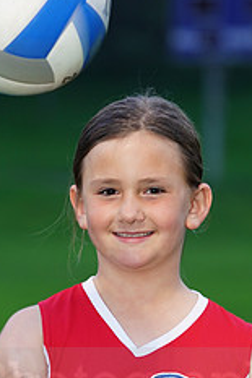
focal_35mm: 470
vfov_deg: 4.4
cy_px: 370
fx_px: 4942
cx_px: 94
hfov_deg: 2.9
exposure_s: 1/25
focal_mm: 189
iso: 320
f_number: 5.6
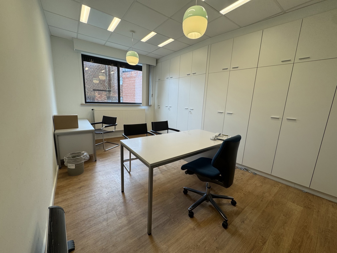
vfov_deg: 85.7
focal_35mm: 14
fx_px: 136
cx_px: 168
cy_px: 126
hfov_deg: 102.1
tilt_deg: -11.3
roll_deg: -2.1
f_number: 2.2
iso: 40
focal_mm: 2.22
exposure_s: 1/121
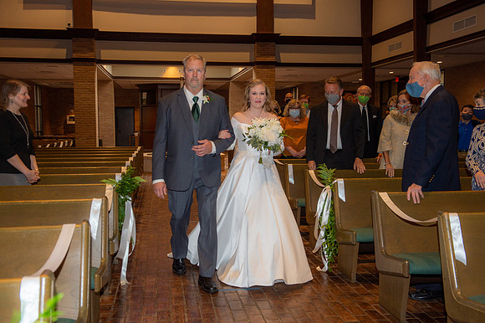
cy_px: 162
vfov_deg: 33.4
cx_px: 242
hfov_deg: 48.5
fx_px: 539
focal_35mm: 40
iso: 1250
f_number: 5.6
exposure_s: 1/160
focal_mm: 40
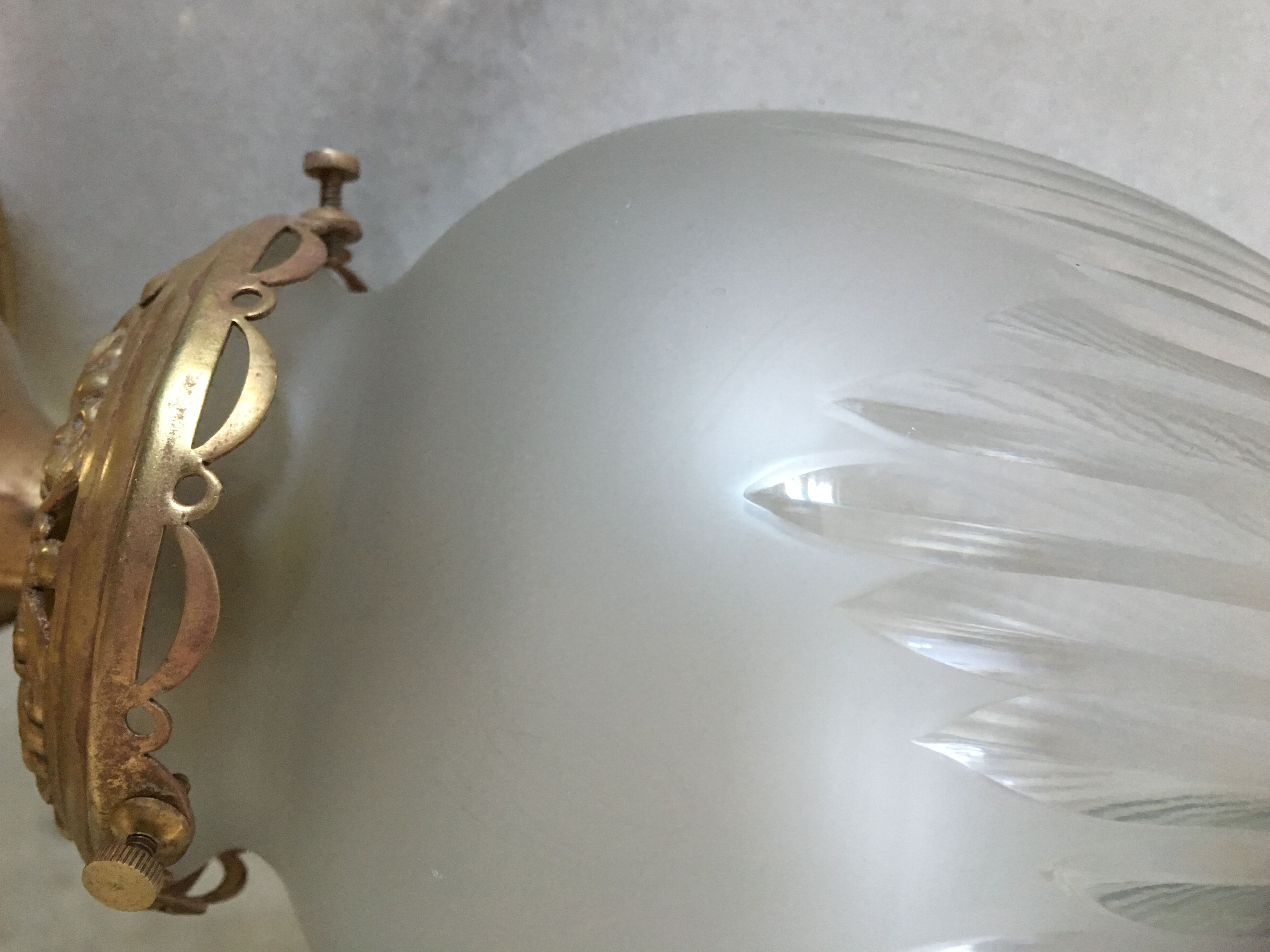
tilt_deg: -55.8
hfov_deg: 60.0
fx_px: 1101
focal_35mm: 30
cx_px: 638
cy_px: 463
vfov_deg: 46.8
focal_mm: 4.15
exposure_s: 1/33
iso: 250
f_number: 2.2
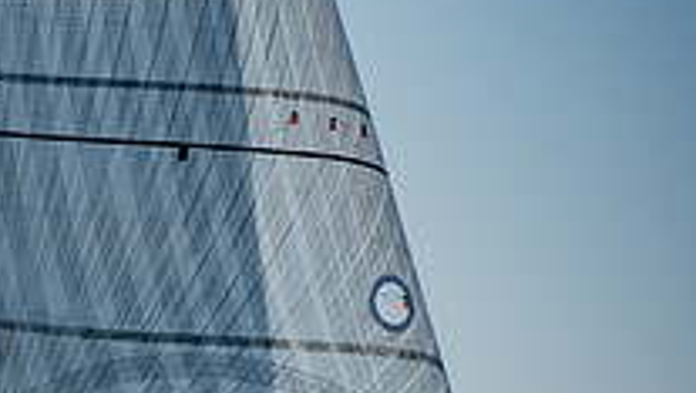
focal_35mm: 744
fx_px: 13747
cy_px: 688
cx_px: -471
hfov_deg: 2.9
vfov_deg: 1.6
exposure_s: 1/320
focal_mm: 200
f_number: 6.3
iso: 160
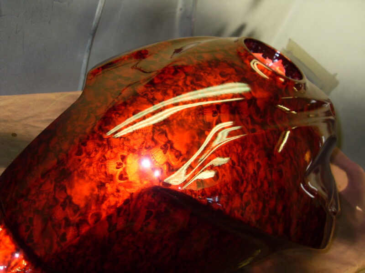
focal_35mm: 35
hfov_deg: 52.6
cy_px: 136
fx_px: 369
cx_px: 182
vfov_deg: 40.7
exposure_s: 1/45
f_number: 2.8
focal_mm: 6.3
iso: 100
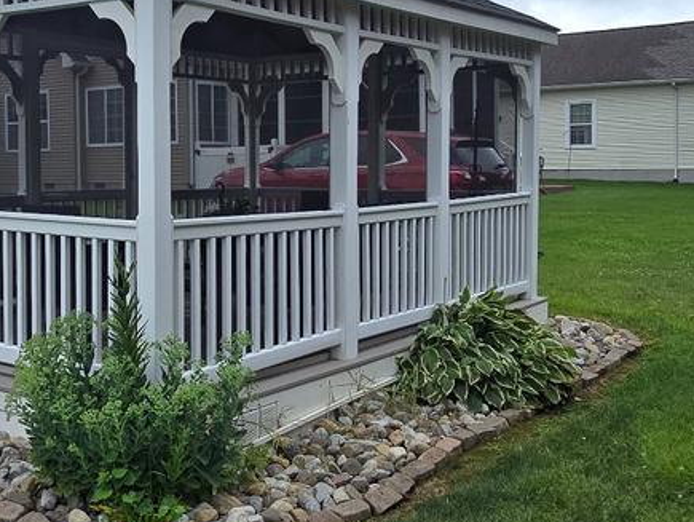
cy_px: 208
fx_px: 863
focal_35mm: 43
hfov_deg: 43.7
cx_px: 292
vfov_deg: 33.5
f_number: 2.2
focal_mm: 2.2
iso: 50
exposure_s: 1/892
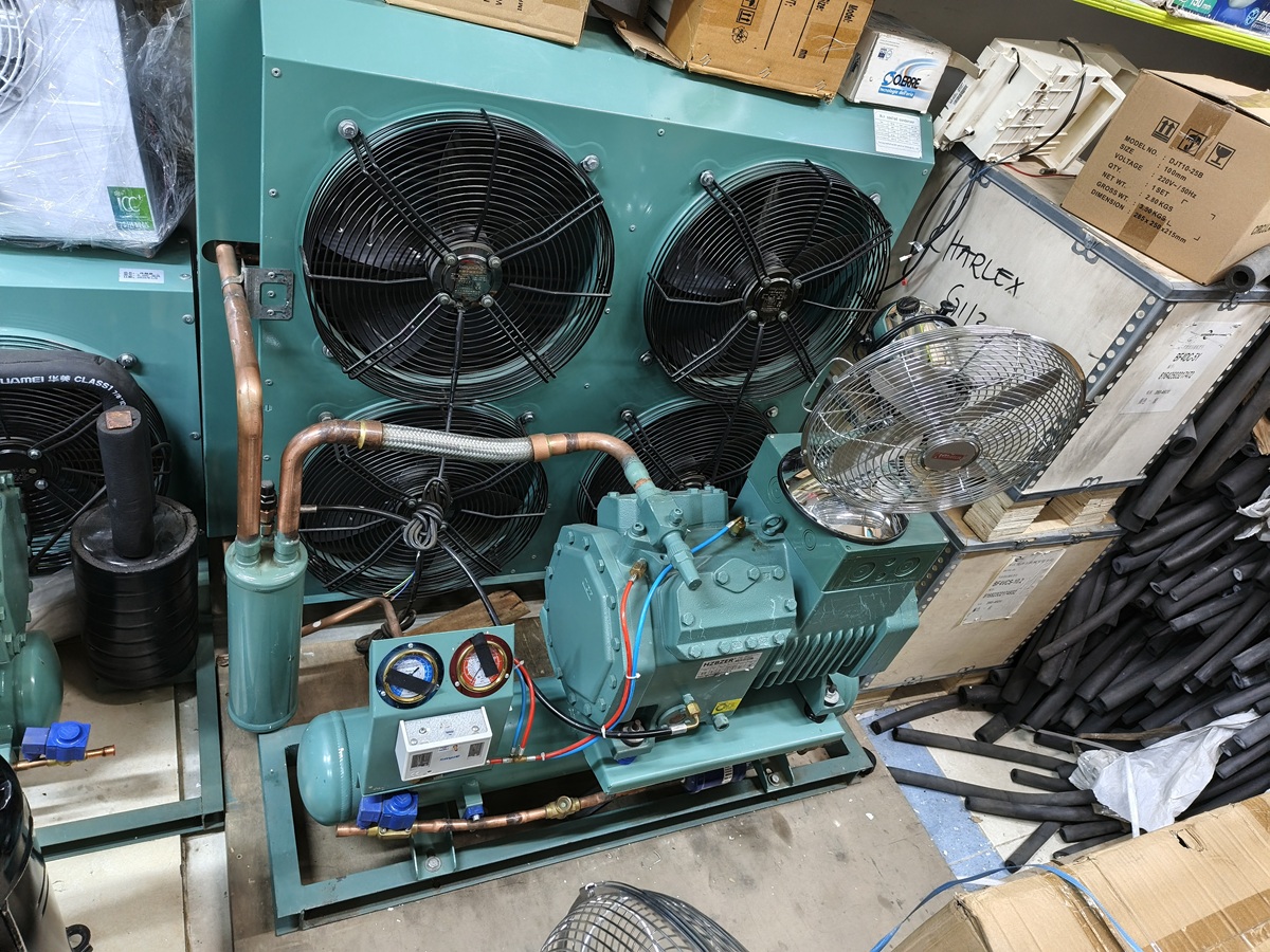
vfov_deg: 58.9
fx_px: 844
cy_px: 476
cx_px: 635
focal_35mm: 23
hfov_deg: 73.9
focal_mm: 5.56
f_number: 1.8
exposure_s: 1/50
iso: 329
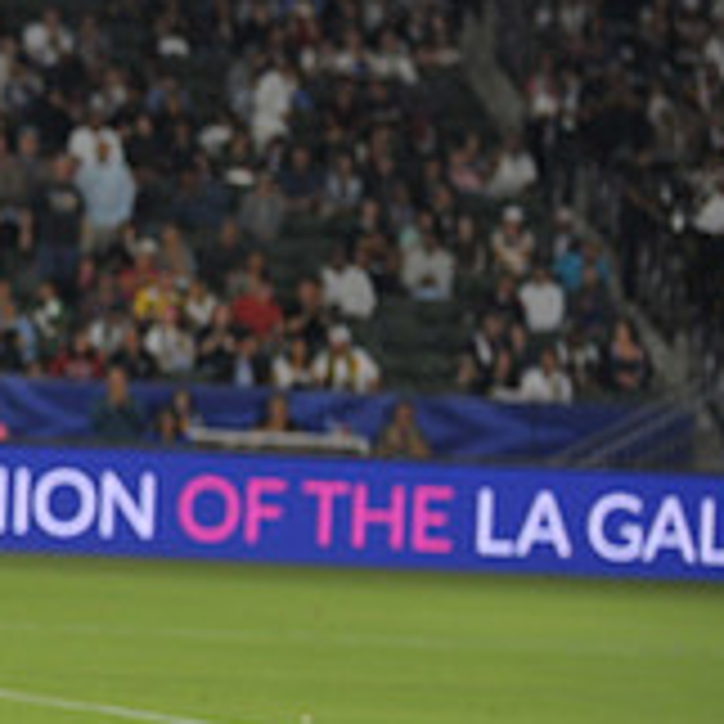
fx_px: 7406
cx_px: -432
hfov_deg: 5.5
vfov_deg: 5.6
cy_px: 382
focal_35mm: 313
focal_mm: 102
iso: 1250
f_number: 2.8
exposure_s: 1/1000
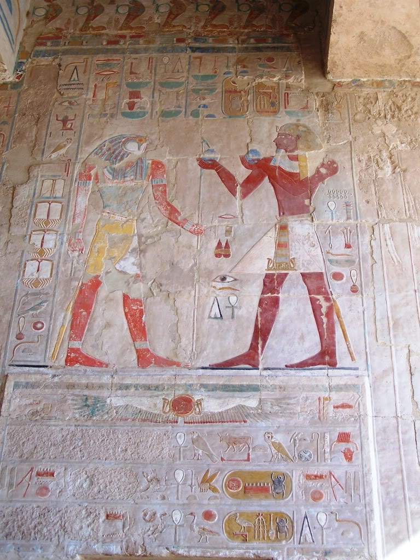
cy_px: 280
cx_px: 210
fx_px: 825
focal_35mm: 51
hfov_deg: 28.6
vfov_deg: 37.5
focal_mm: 8.5
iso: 80
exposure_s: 1/160
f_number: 3
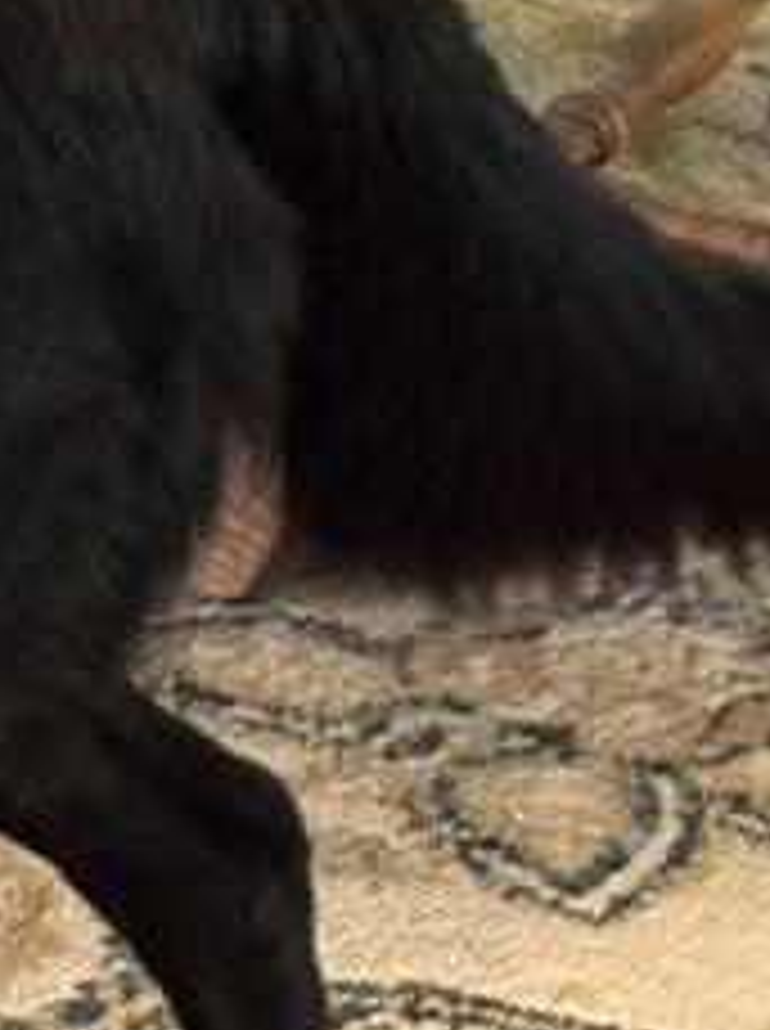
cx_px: -1162
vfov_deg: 7.3
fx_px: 8120
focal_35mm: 273
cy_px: 274
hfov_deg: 5.2
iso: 250
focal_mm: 5.96
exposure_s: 1/30
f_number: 1.6
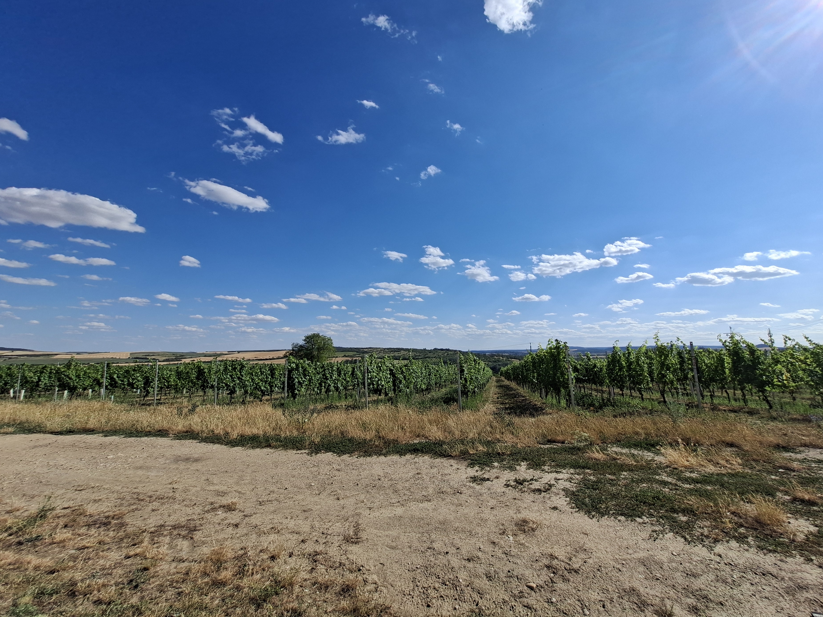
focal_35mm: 14
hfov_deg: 102.0
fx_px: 333
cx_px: 430
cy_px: 288
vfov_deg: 85.6
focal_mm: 1.74
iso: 40
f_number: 2.2
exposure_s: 1/2415
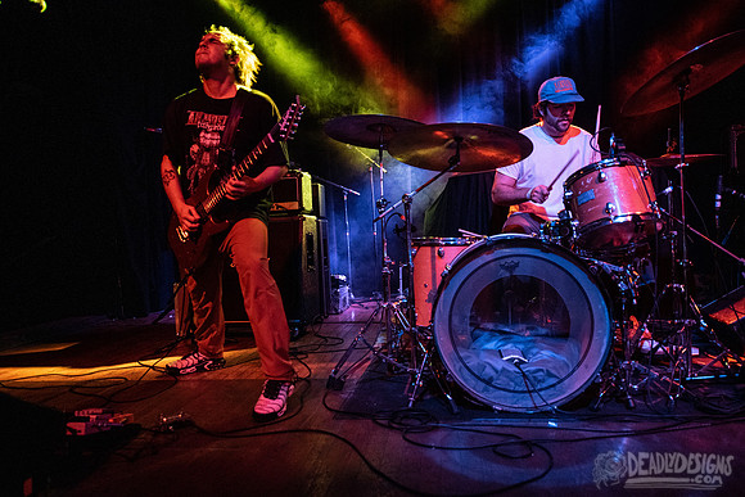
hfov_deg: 69.0
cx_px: 372
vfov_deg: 49.3
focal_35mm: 26
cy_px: 248
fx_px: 541
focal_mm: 24
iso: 3200
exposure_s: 1/320
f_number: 3.2
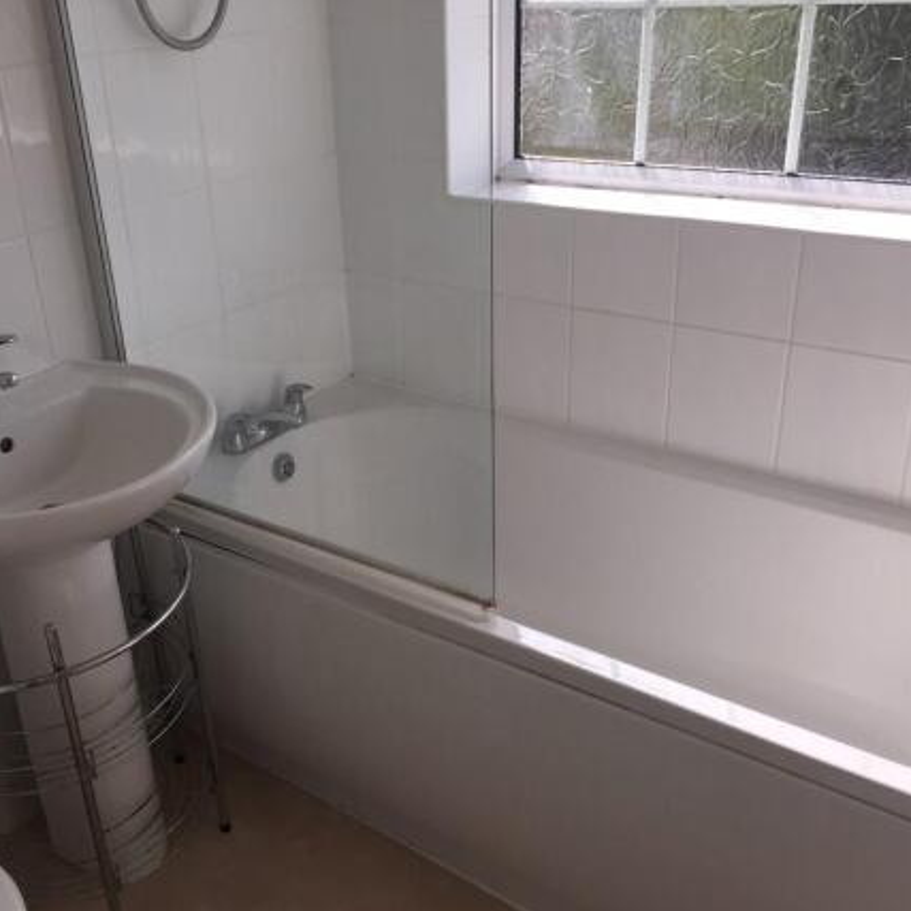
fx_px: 1042
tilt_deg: -26.0
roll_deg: +5.0
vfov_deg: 47.2
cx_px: 345
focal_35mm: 35
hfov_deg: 46.8
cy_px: 462
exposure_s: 1/1412
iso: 32
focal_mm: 4.15
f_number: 2.2
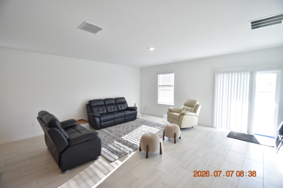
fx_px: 118
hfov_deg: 100.4
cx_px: 142
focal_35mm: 15
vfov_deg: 77.3
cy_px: 94
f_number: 3.5
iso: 800
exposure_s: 1/180
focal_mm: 10
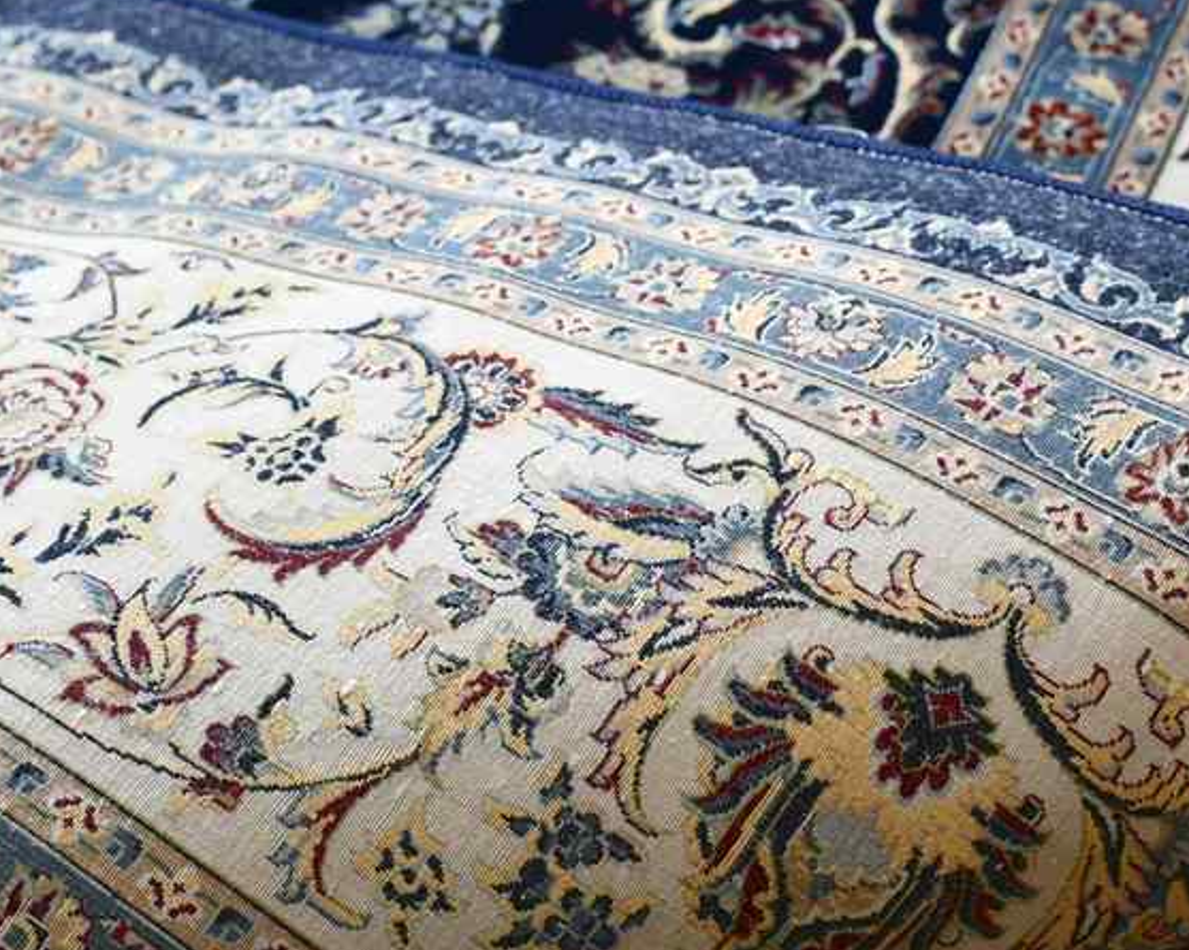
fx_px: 3025
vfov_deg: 17.8
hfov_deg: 22.2
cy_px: 327
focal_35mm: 86
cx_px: 625
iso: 800
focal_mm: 23
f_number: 3.8
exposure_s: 1/200
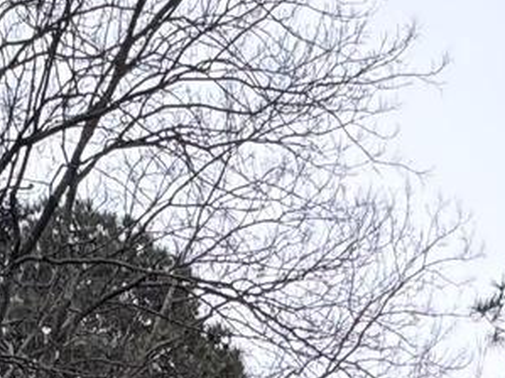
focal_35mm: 96
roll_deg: -0.2
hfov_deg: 20.3
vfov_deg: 10.4
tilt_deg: +0.4
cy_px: 1171
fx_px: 1400
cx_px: 361
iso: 40
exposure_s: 1/137
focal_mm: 2.22
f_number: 2.2
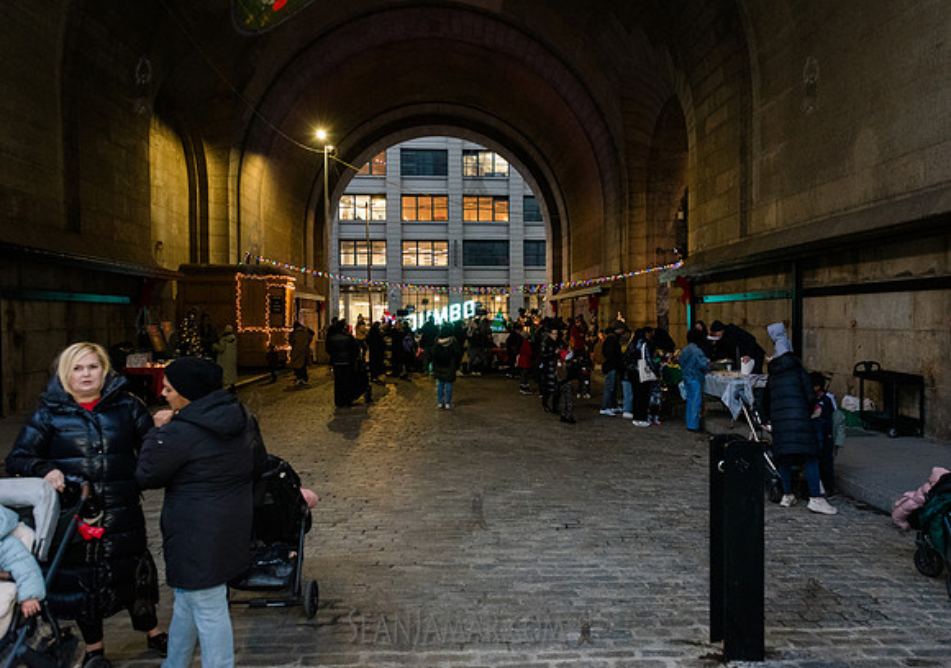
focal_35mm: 26
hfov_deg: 68.8
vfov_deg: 51.4
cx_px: 511
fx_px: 693
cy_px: 334
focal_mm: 24
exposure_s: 1/160
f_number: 3.5
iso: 6400
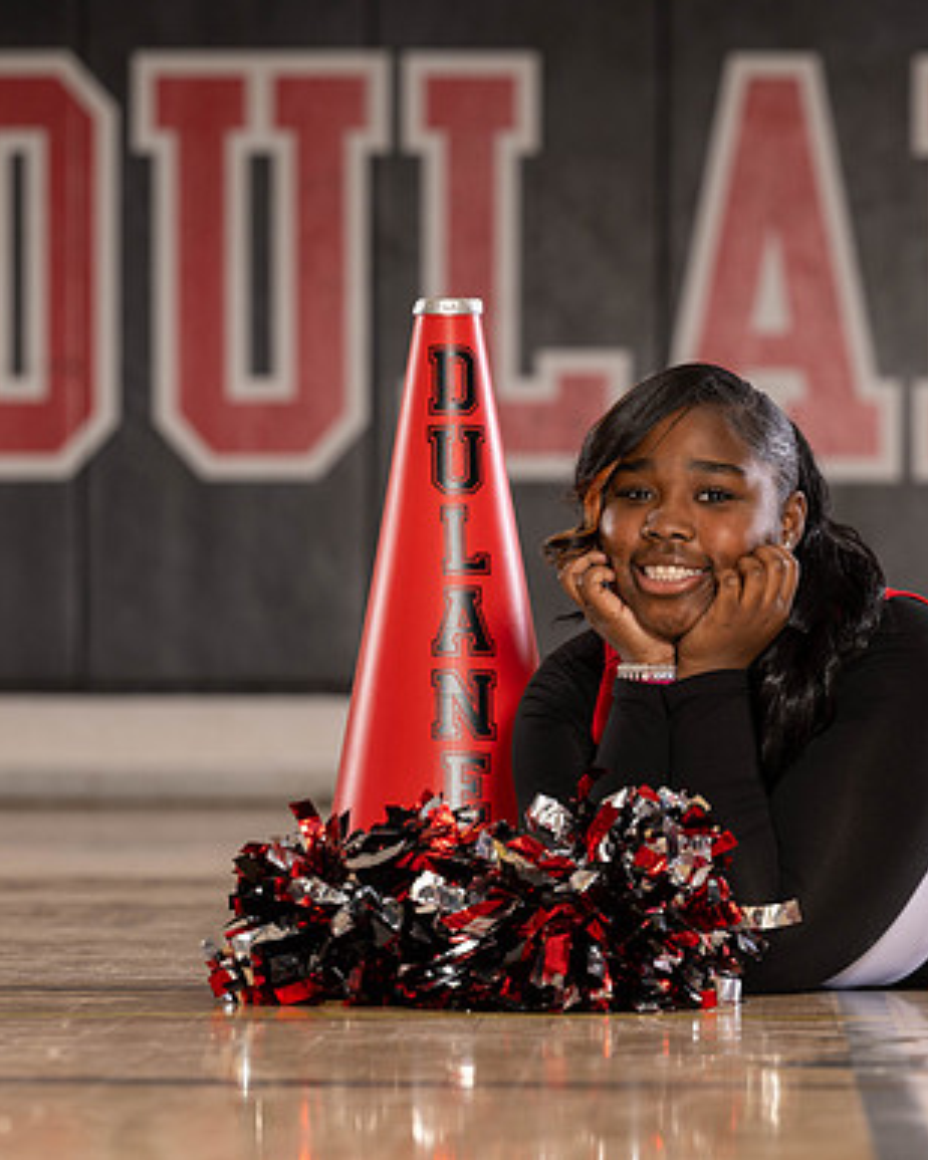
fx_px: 8961
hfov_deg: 5.9
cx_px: 896
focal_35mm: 261
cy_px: 708
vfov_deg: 7.4
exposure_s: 1/200
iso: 125
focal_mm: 145
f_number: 4.5
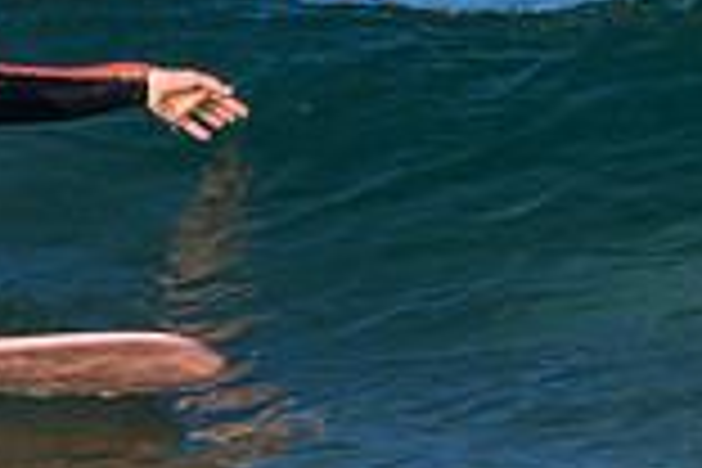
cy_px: -110
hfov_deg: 0.7
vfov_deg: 0.5
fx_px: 58047
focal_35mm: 2977
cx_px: -27
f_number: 6.3
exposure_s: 1/1000
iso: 200
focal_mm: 800
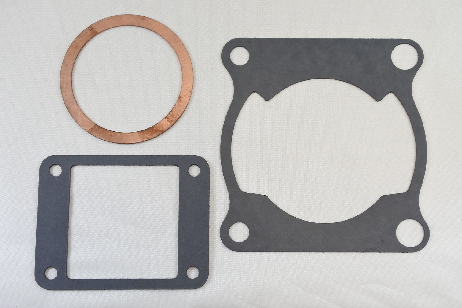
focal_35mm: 40
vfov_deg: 33.4
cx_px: 231
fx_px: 513
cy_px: 154
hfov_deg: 48.5
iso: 400
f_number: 4.2
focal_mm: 15
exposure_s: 1/160
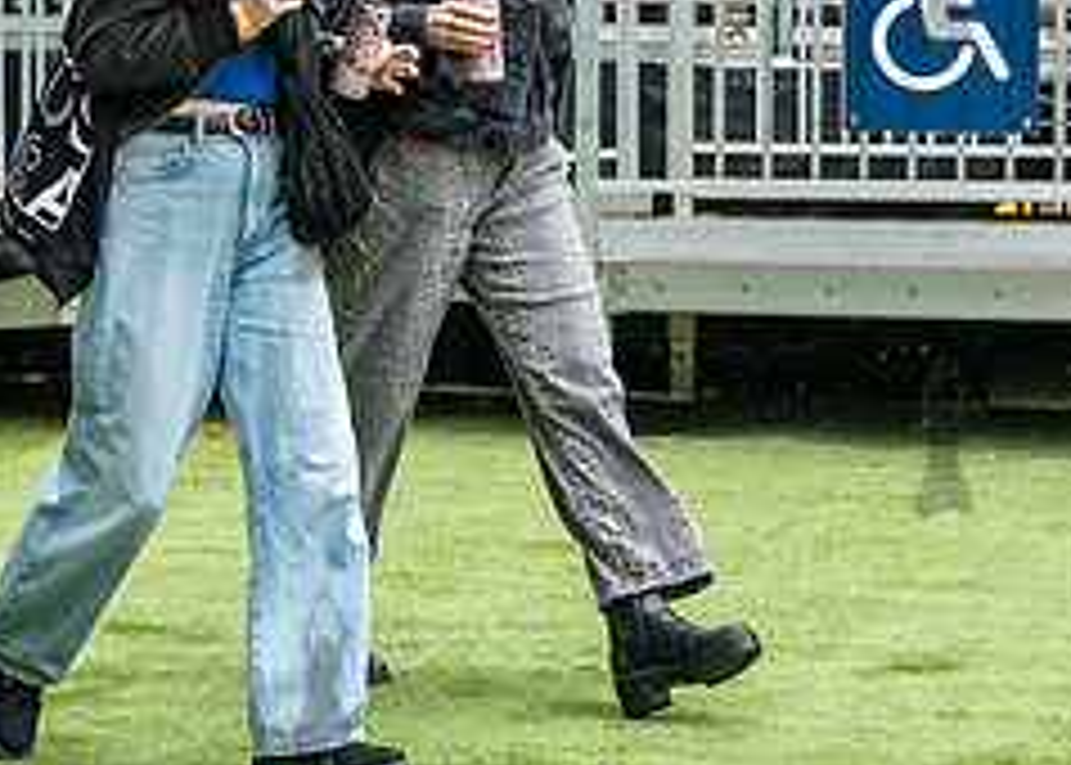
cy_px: 71
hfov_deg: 11.3
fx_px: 5353
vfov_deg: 8.1
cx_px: 38
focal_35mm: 176
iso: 2000
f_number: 4.5
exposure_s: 1/640
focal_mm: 60
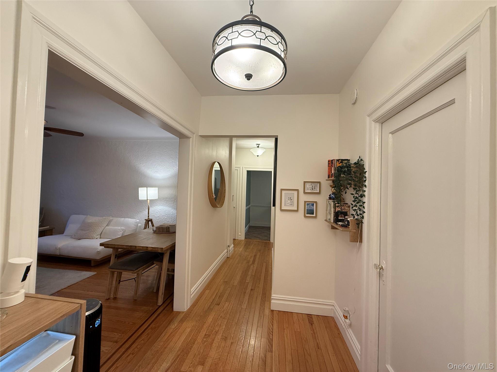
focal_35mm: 14
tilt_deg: +1.2
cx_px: 248
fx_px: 201
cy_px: 186
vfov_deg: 85.7
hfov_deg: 102.1
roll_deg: -2.0
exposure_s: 1/60
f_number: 2.2
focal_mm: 2.22
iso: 250
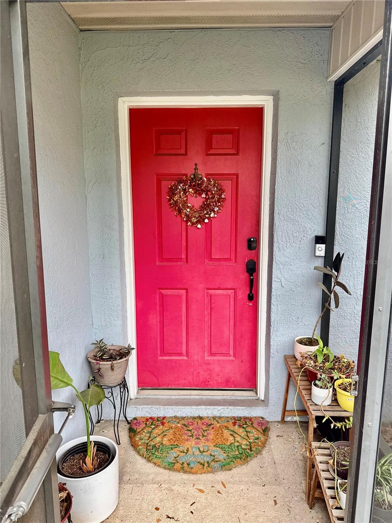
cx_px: 196
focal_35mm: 24
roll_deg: -0.3
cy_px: 262
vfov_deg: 71.6
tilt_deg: -8.3
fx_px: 362
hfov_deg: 56.8
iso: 100
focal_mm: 6.76
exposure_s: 1/121
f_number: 1.78
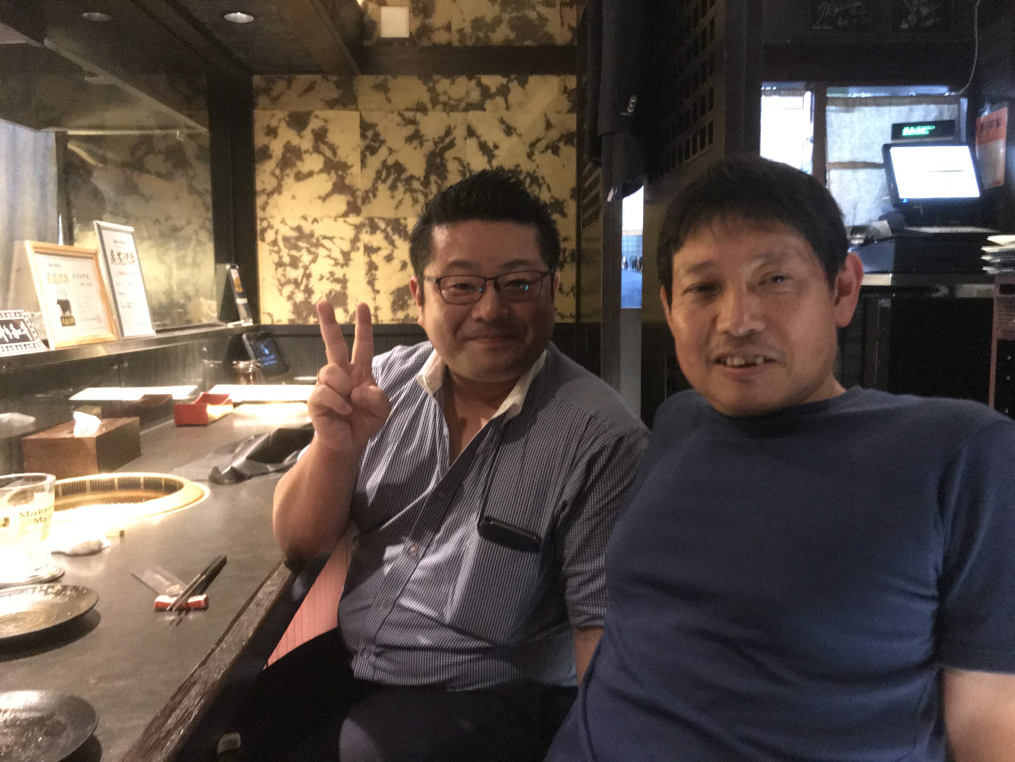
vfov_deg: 49.7
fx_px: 821
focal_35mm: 28
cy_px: 381
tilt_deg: -5.5
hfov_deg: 63.4
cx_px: 508
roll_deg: +1.2
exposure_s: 1/17
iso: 500
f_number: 1.8
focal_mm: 3.99
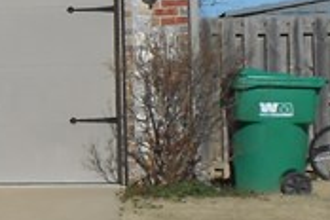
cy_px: 82
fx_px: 1907
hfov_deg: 9.1
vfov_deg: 6.6
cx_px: -419
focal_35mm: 208
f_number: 3.9
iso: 80
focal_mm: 6
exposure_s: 1/1500
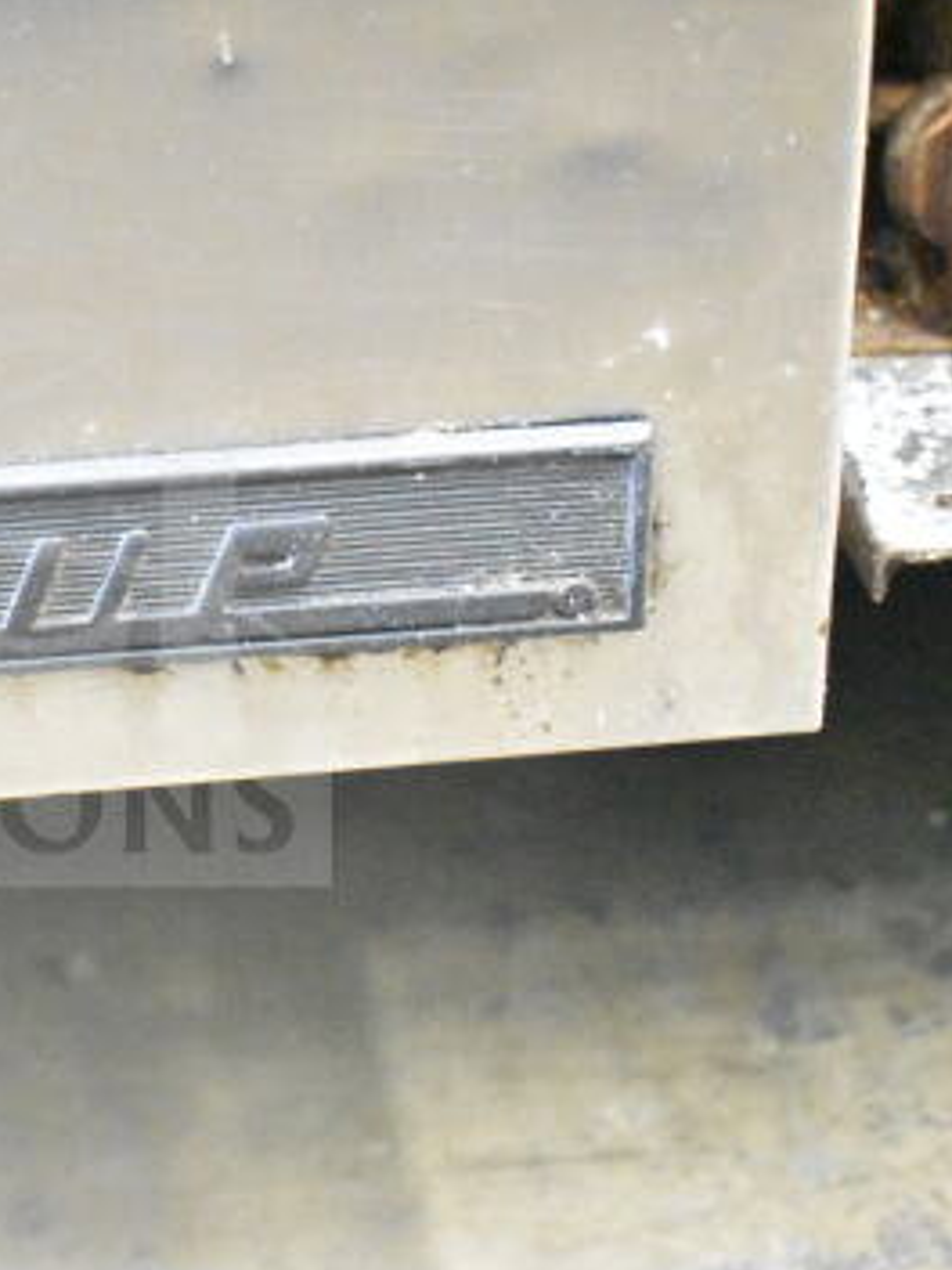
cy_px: 601
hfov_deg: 15.2
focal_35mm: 95
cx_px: -76
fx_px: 3484
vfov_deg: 20.6
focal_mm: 38
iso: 25600
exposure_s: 1/60
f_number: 4.8
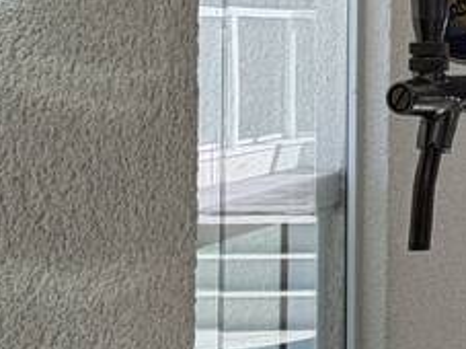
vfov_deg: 16.3
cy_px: 18
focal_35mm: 89
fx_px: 1197
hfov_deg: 16.2
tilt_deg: +1.2
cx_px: 971
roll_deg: -0.3
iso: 50
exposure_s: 1/502
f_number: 2.2
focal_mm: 2.22
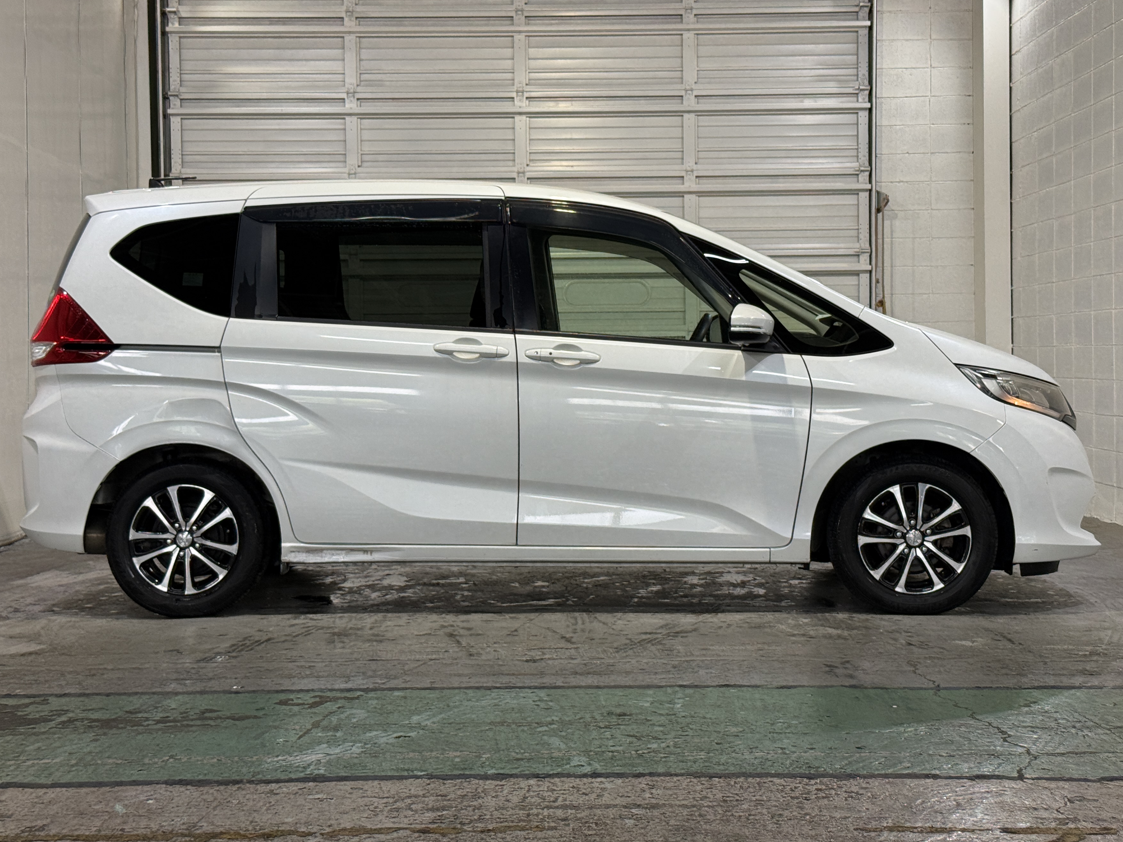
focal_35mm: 55
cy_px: 376
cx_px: 562
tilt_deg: +0.1
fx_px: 1784
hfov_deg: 34.9
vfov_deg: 26.5
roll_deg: +0.2
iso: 64
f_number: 1.78
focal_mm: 6.76
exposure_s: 1/60
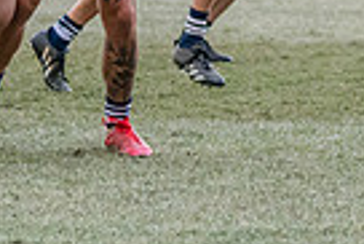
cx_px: 70
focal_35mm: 810
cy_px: -82
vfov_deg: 1.7
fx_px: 8199
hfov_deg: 2.5
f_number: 5
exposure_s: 1/2000
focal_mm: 160
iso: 2200
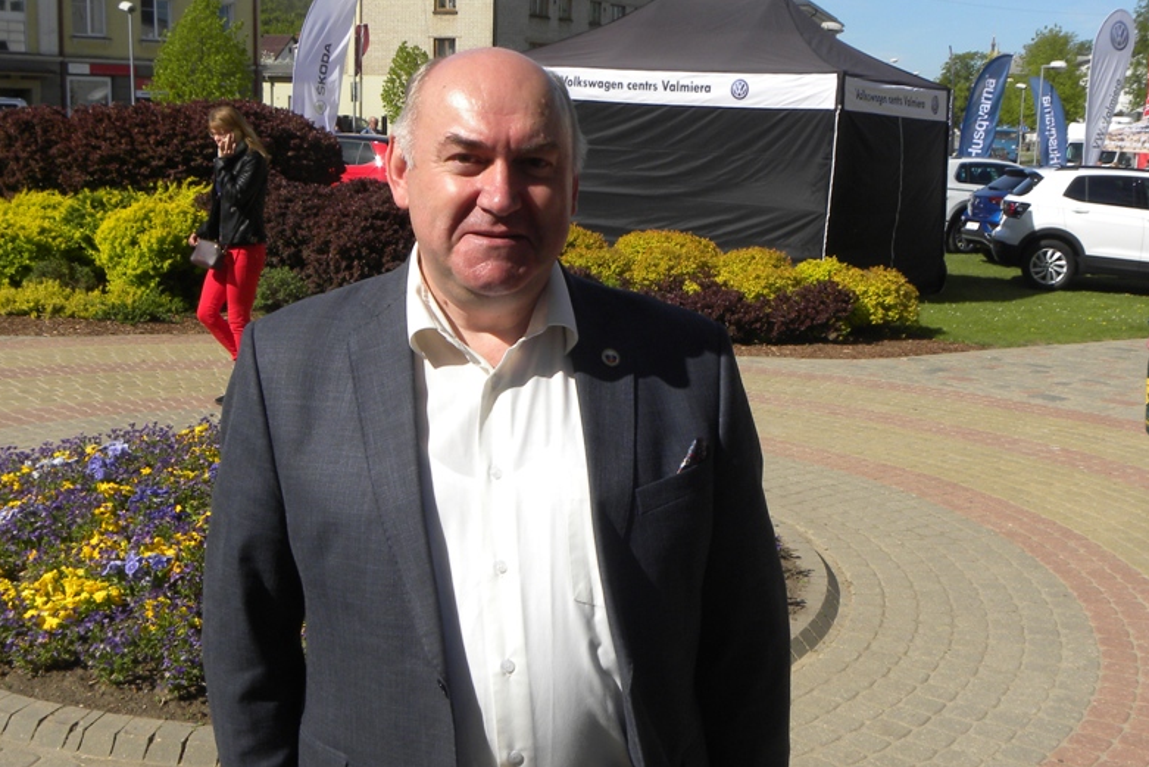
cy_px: 418
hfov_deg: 43.6
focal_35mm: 45
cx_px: 561
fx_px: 1436
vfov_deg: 29.9
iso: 64
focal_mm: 5.9
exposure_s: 1/333
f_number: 5.6
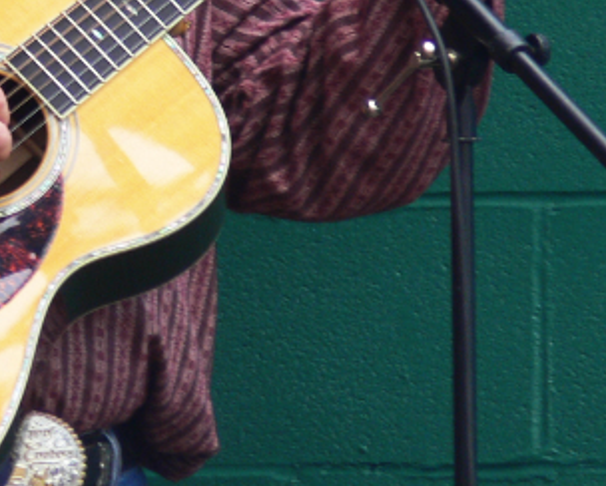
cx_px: -52
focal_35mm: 1138
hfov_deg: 1.7
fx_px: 20437
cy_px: -129
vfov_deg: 1.4
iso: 80
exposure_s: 1/40
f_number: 3.6
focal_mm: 75
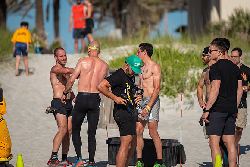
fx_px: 1739
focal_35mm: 250
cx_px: 135
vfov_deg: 5.5
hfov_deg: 8.2
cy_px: 63
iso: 220
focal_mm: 200
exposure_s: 1/4000
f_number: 2.8
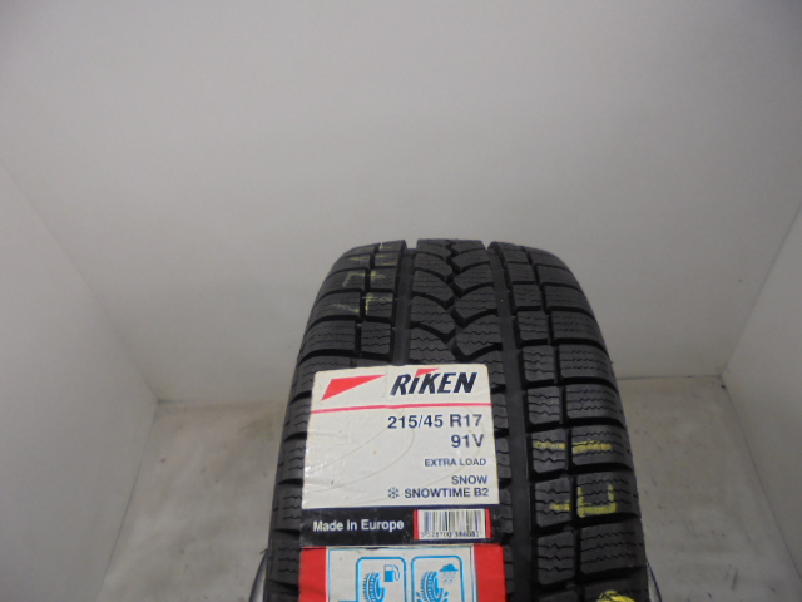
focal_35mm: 26
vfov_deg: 53.1
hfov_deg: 67.3
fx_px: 602
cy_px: 301
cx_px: 401
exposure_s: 1/40
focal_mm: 4.6
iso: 100
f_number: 3.5
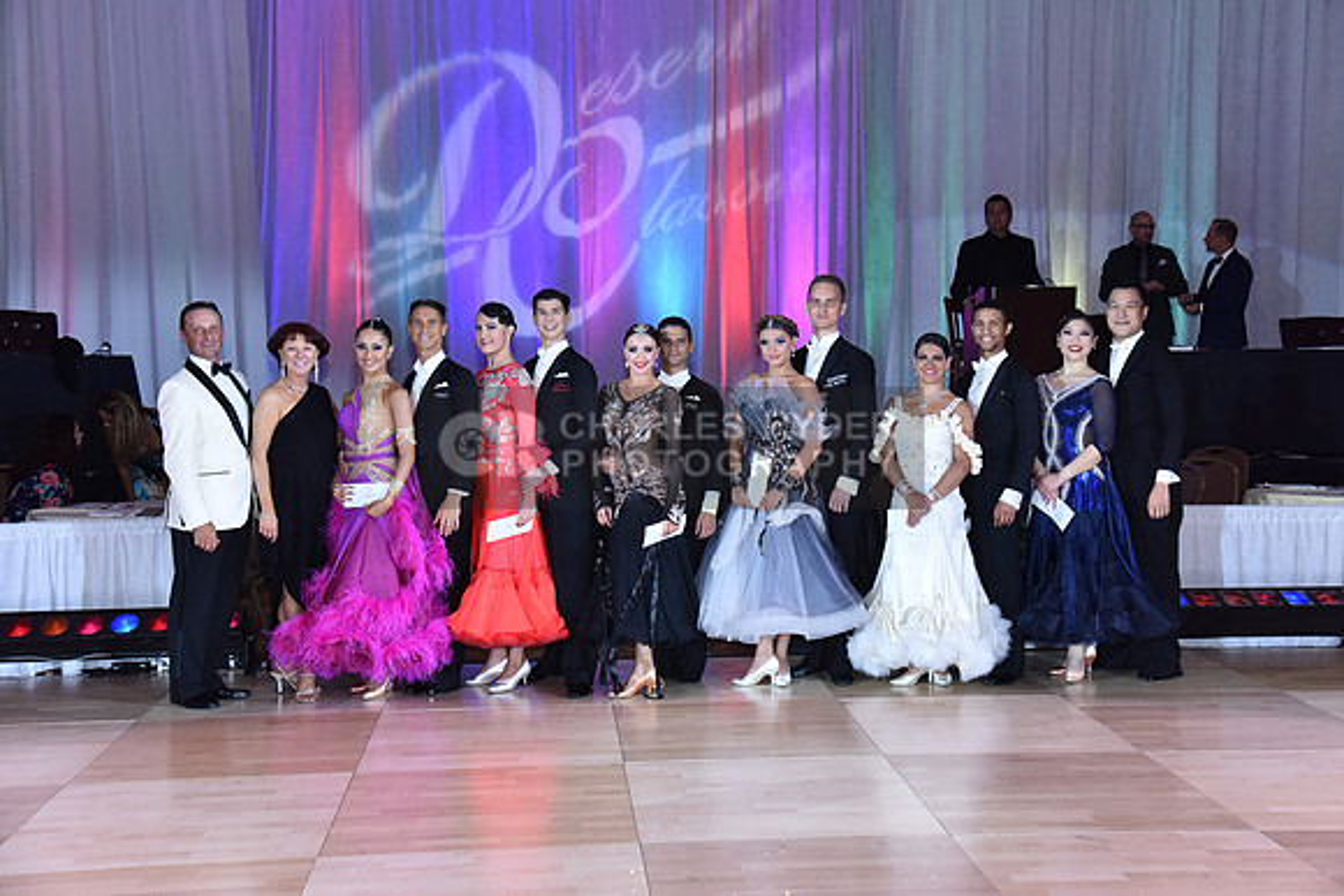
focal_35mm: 44
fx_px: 1643
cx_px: 672
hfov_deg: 44.5
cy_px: 448
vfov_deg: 30.5
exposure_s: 1/250
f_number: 5.6
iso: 2000
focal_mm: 44
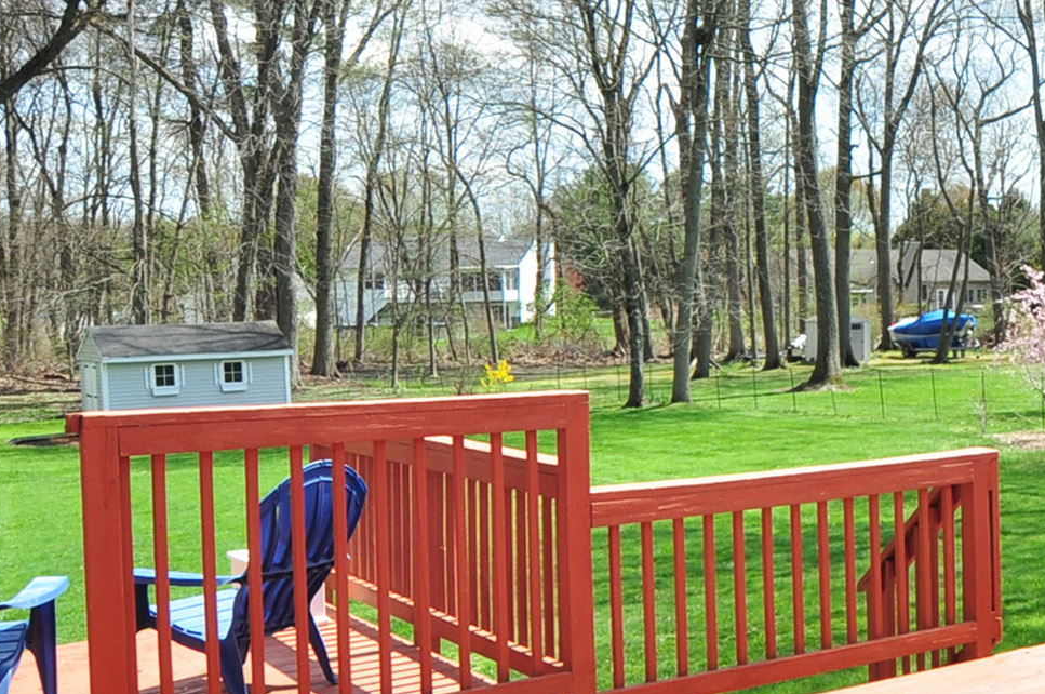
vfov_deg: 29.8
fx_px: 1304
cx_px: 1136
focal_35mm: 45
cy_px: 341
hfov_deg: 37.1
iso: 200
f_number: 8
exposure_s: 1/200
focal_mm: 10
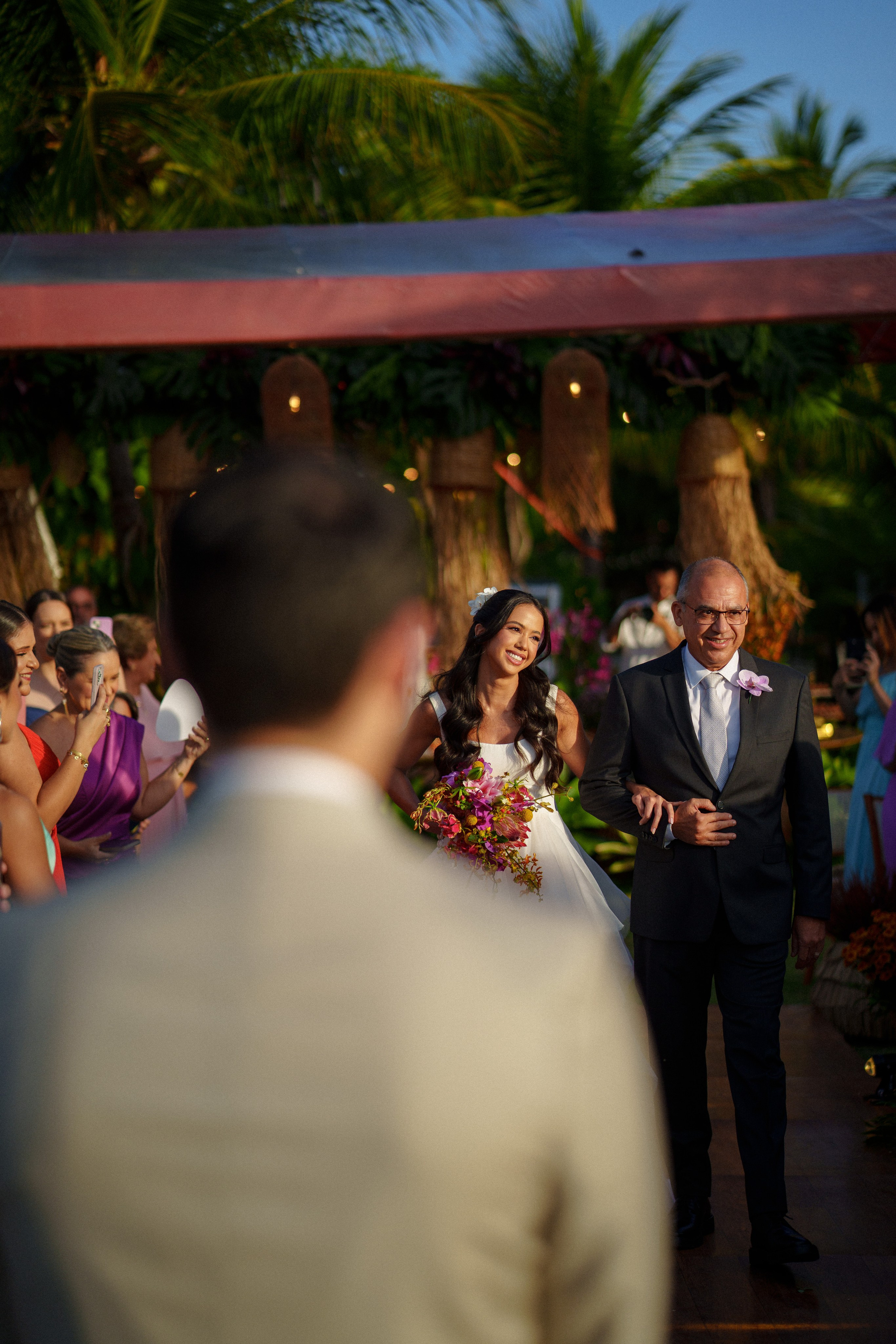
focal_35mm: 85
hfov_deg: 16.1
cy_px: 672
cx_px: 448
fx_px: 3173
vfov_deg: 23.9
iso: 125
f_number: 1.8
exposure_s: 1/3200
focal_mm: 85
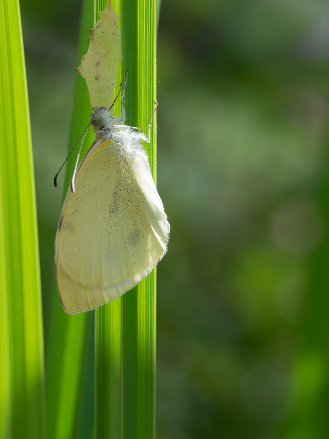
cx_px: 164
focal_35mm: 120
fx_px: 1521
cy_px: 220
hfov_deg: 12.3
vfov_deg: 16.4
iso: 200
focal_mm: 60
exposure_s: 1/160
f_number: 5.6
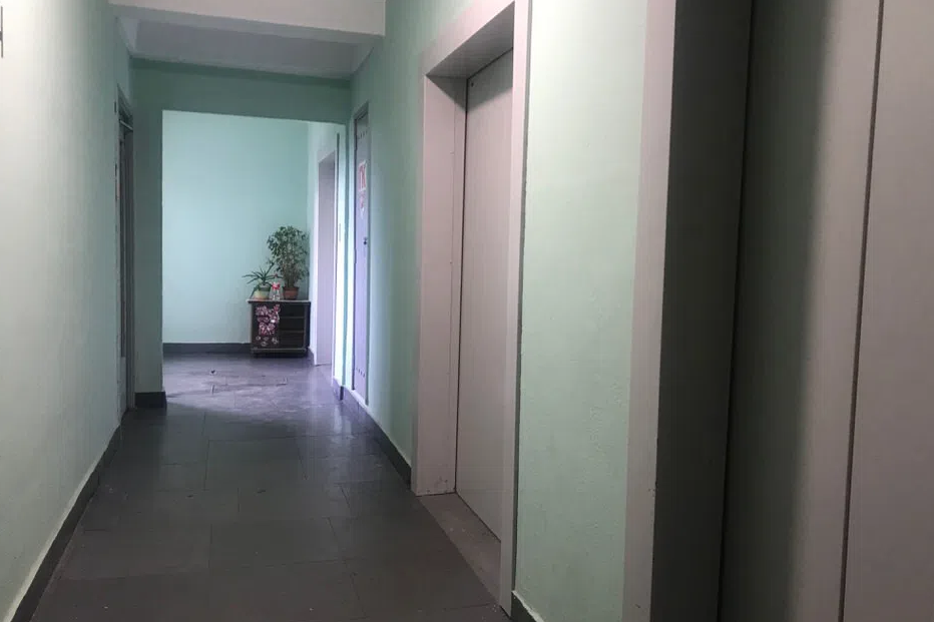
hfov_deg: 61.9
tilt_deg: -4.4
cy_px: 312
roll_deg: -1.1
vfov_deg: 43.6
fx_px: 778
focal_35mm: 30
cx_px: 478
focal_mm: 3.99
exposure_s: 1/17
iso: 64
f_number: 1.8
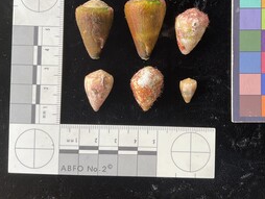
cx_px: 158
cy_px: 63
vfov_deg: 35.6
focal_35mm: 40
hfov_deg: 46.5
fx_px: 307
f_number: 1.8
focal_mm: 3
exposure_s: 1/120
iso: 40
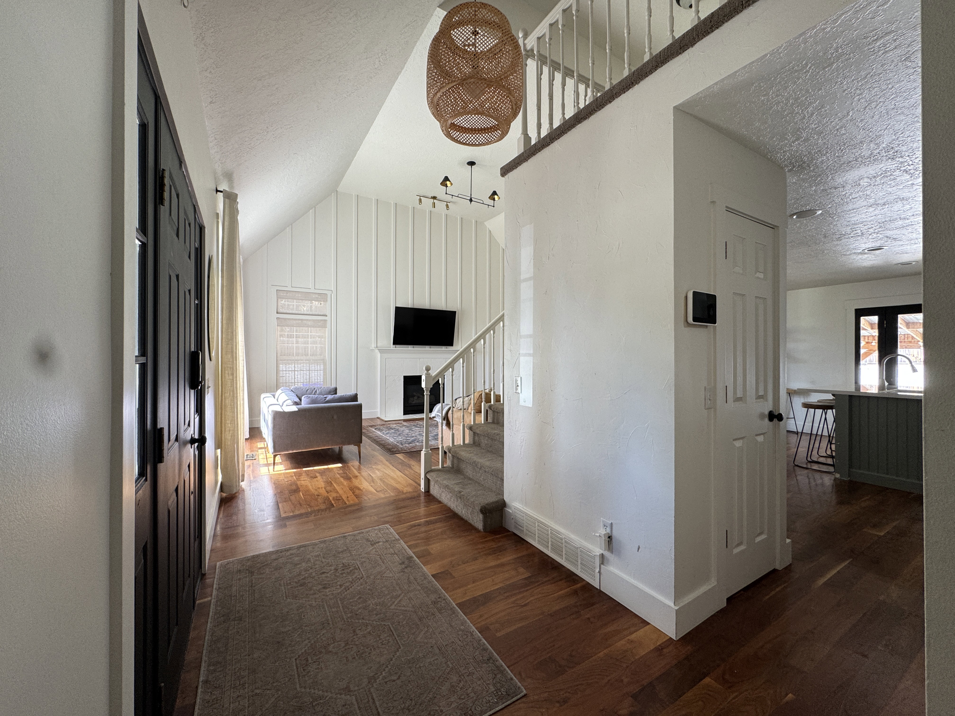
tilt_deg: -1.1
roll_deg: -0.4
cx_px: 478
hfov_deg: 102.1
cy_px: 358
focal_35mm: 14
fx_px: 386
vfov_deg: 85.7
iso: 80
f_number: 2.2
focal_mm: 2.22
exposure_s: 1/99
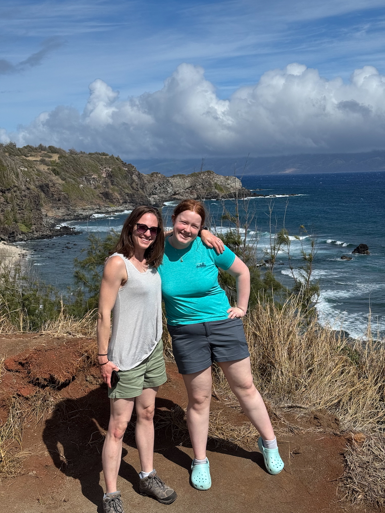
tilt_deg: -7.2
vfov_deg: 39.7
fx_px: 712
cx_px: 192
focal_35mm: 48
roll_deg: +1.9
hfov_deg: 30.3
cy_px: 256
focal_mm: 6.76
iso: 64
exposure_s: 1/7937
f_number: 1.78
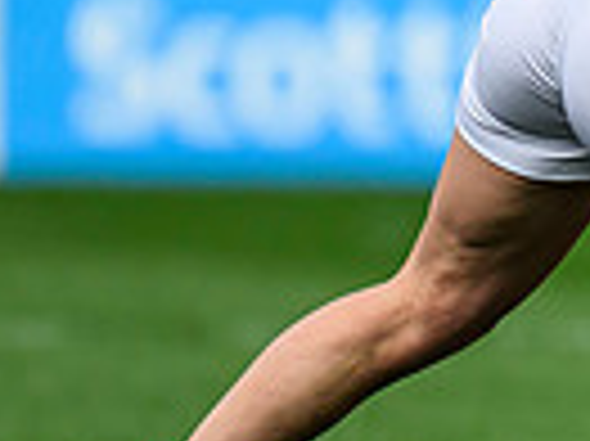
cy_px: -161
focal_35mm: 3587
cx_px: 1491
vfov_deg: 0.4
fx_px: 61081
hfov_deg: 0.6
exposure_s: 1/2000
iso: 500
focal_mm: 560
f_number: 4.5
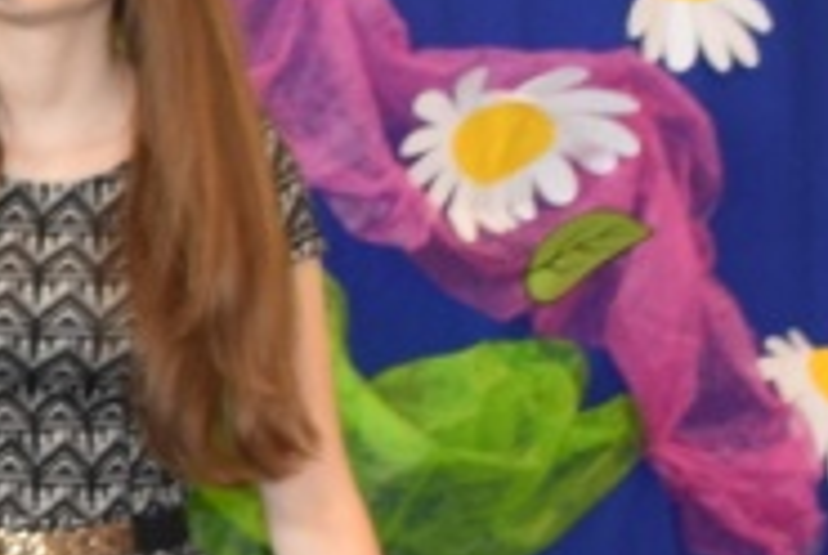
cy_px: 544
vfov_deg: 5.2
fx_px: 6105
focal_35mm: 265
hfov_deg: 7.1
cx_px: -1459
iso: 900
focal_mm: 32
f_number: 4.2
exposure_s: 1/60
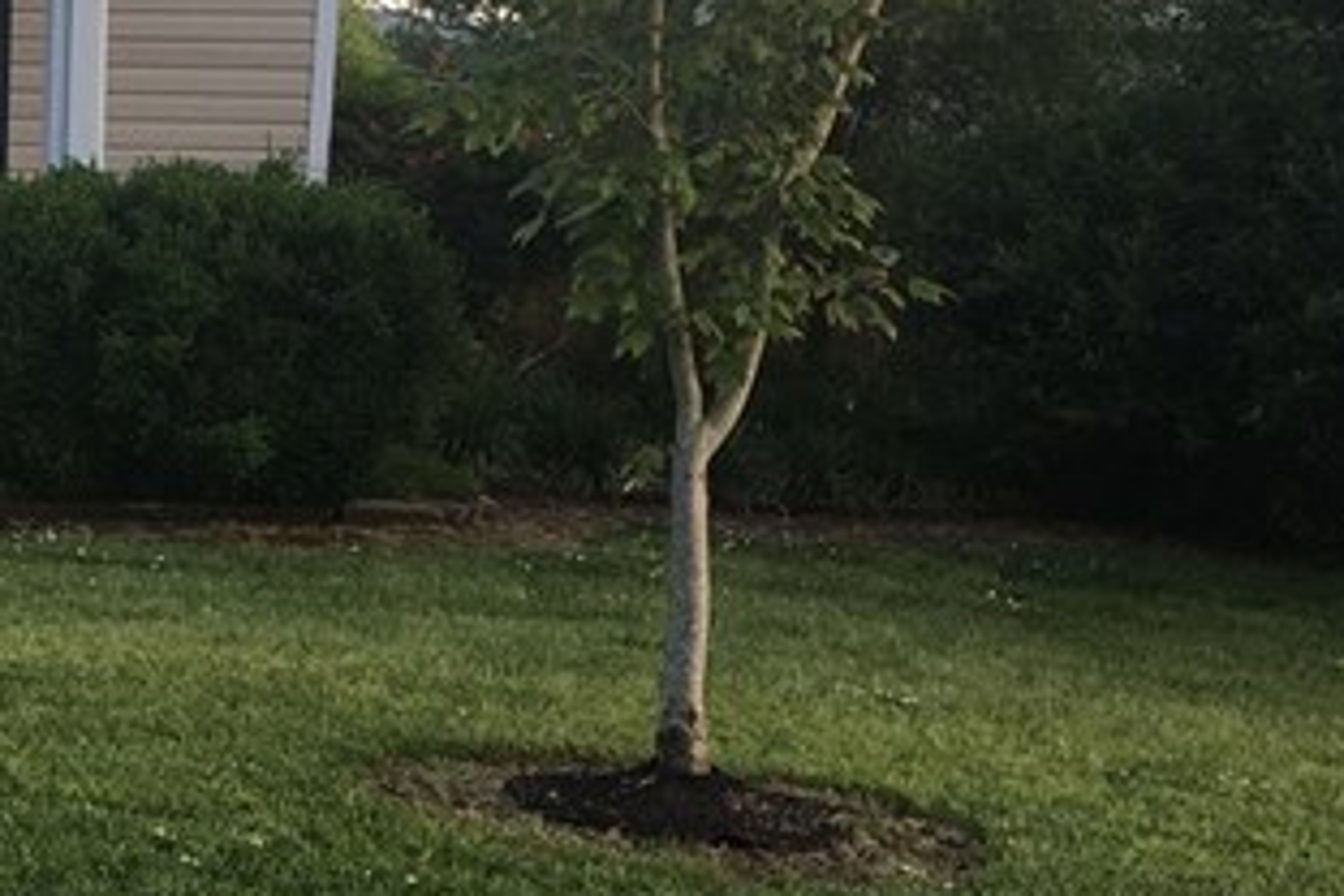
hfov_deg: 17.8
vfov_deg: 13.8
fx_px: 3696
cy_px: 267
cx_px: -836
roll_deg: -0.6
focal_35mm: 99
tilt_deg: -0.5
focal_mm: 4.15
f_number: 2.2
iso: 25
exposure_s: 1/129
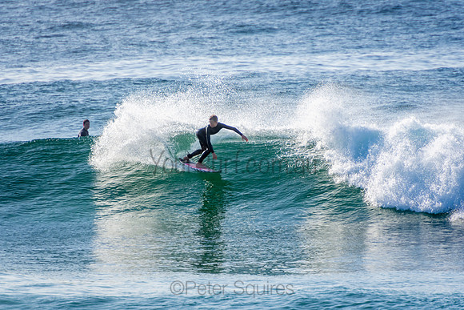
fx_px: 7735
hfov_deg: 3.4
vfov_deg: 2.3
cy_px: 155
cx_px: 232
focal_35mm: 600
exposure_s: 1/2000
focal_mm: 400
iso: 220
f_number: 5.6
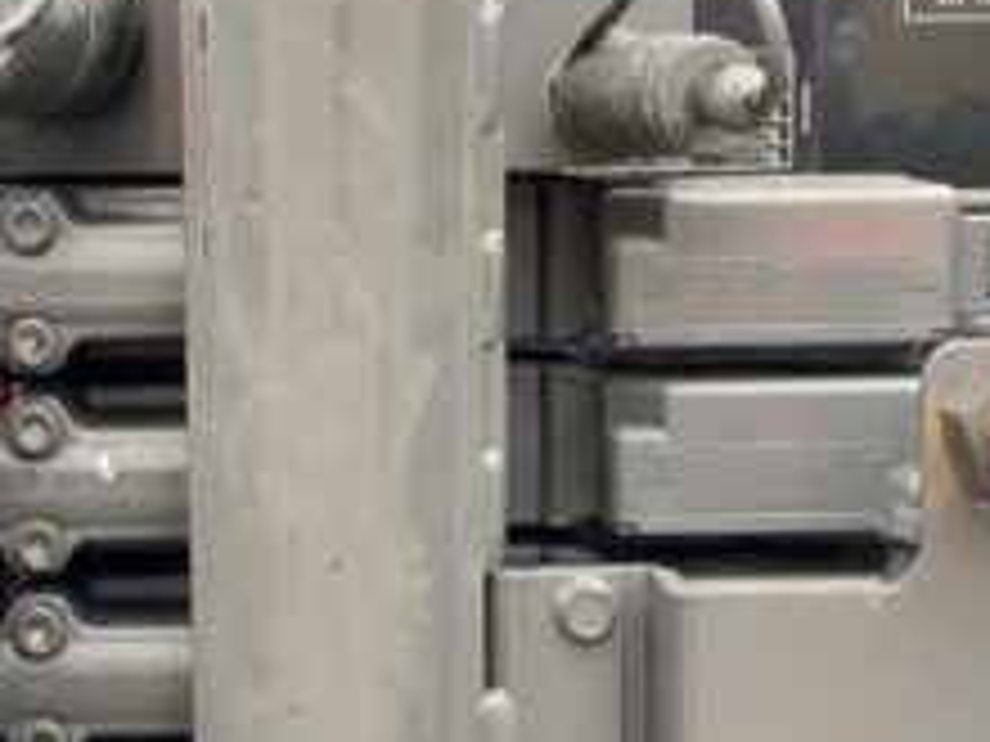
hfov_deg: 14.6
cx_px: 396
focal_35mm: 135
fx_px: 3861
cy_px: 652
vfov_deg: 10.9
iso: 64
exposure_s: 1/92
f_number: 1.8
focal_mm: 3
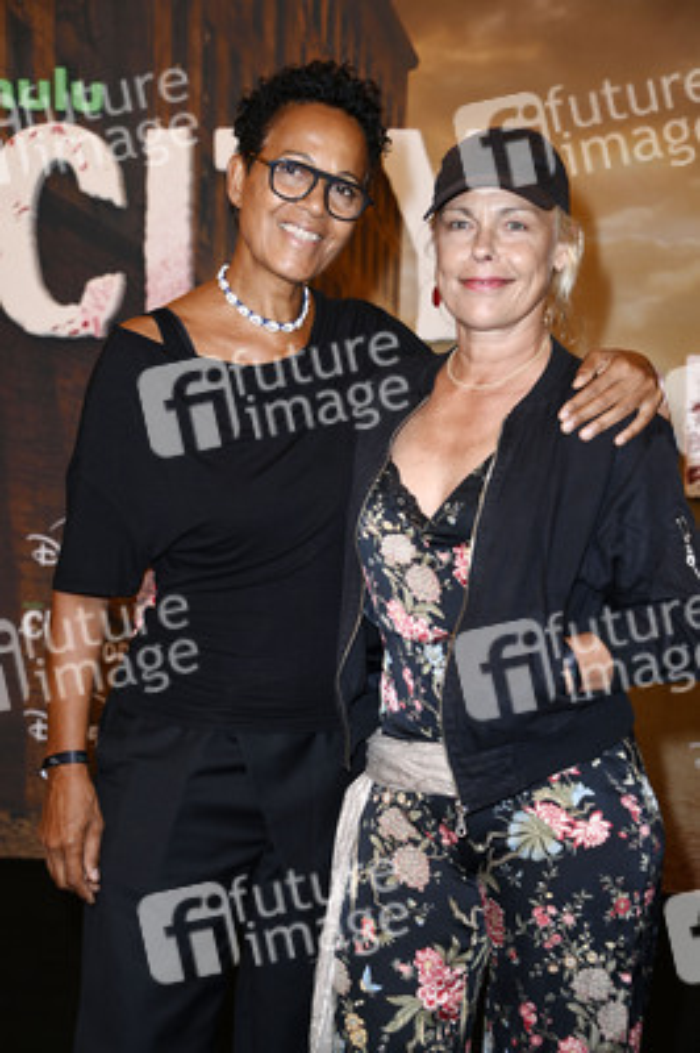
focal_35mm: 72
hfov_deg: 18.9
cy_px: 526
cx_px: 350
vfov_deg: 28.1
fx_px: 2103
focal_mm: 72
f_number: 5.6
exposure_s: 1/250
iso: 640
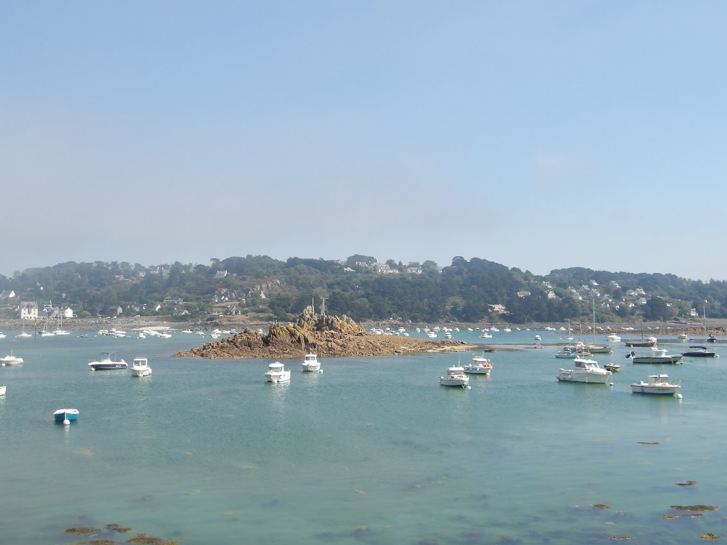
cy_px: 272
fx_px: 882
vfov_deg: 34.3
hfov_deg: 44.8
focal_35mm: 42
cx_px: 364
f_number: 3.7
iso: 100
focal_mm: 7.6
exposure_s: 1/739
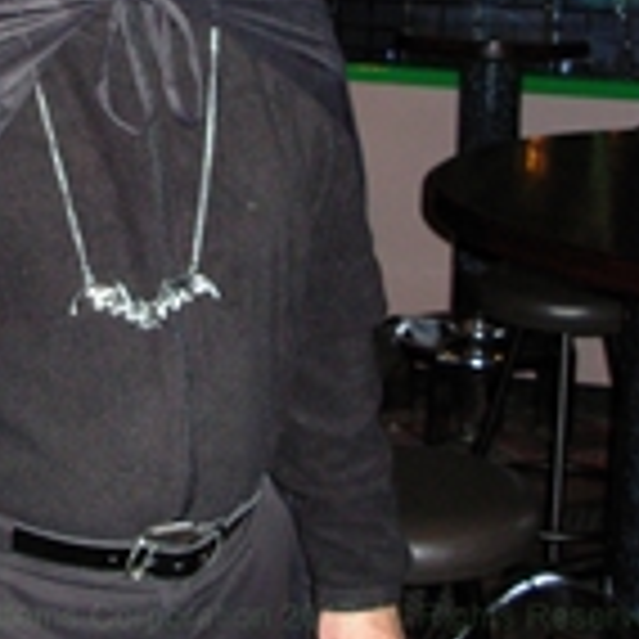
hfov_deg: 20.2
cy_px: 117
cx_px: 144
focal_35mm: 85
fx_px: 1775
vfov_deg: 20.2
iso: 97
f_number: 2.9
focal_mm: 6.3
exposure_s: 1/62.2
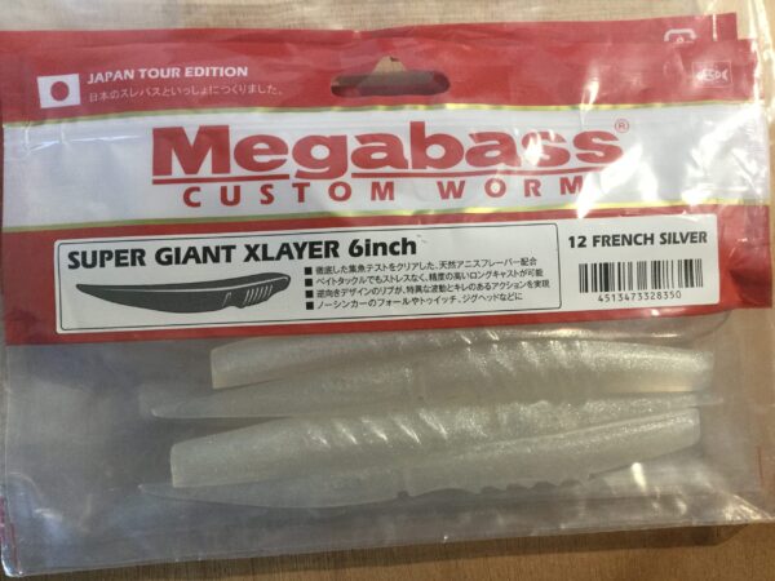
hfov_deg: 58.4
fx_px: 694
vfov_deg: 45.4
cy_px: 290
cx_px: 388
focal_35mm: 31
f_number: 2.4
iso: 64
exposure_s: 1/33
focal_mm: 3.3
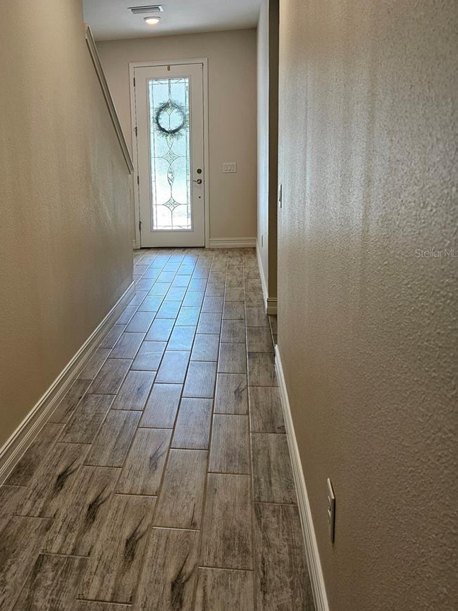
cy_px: 253
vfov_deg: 56.5
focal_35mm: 32
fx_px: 565
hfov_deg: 43.4
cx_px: 147
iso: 125
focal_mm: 6.3
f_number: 1.7
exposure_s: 1/120
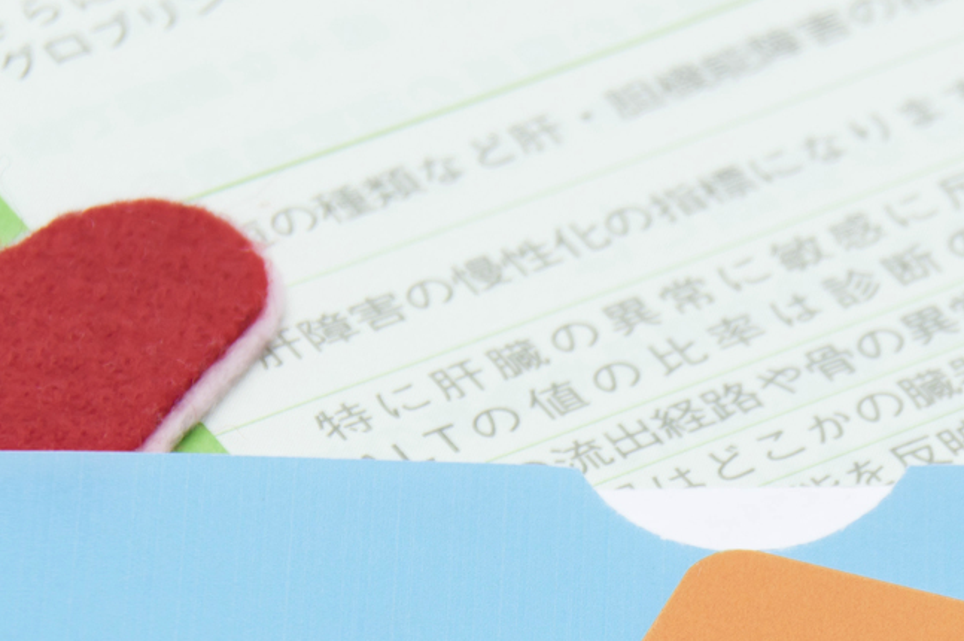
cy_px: 765
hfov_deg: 5.1
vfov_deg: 3.4
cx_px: 879
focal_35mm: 408
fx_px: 10914
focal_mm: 88
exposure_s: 1/125
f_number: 7.1
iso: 100
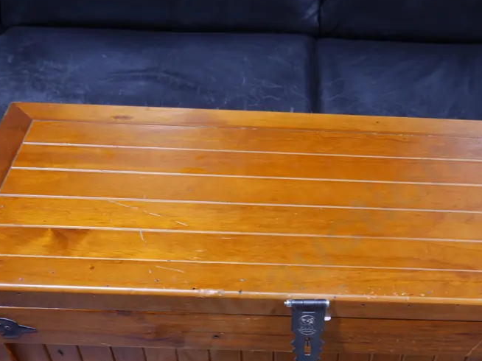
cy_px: 254
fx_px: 654
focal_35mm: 47
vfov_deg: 30.5
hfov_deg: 40.0
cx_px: 319
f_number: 3.6
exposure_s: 1/60
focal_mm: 15
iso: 500
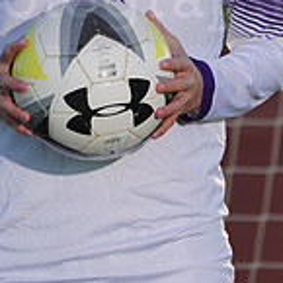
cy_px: -18
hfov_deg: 1.3
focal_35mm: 1364
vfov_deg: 1.3
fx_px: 12616
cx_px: 65
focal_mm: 400
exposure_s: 1/200
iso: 100
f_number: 8
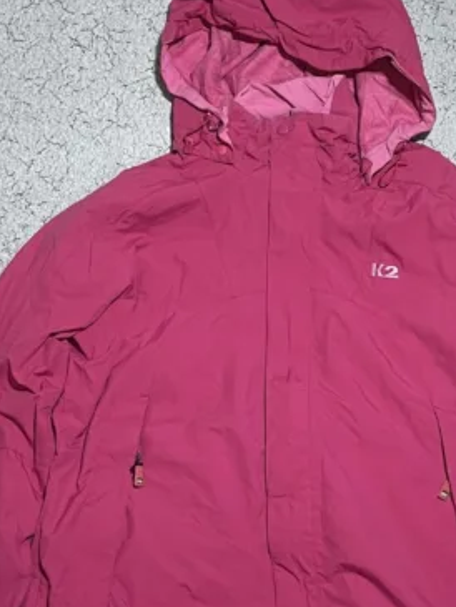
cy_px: 350
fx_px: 667
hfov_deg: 37.6
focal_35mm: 38
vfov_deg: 48.8
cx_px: 280
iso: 64
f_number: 1.6
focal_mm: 4.2
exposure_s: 1/50
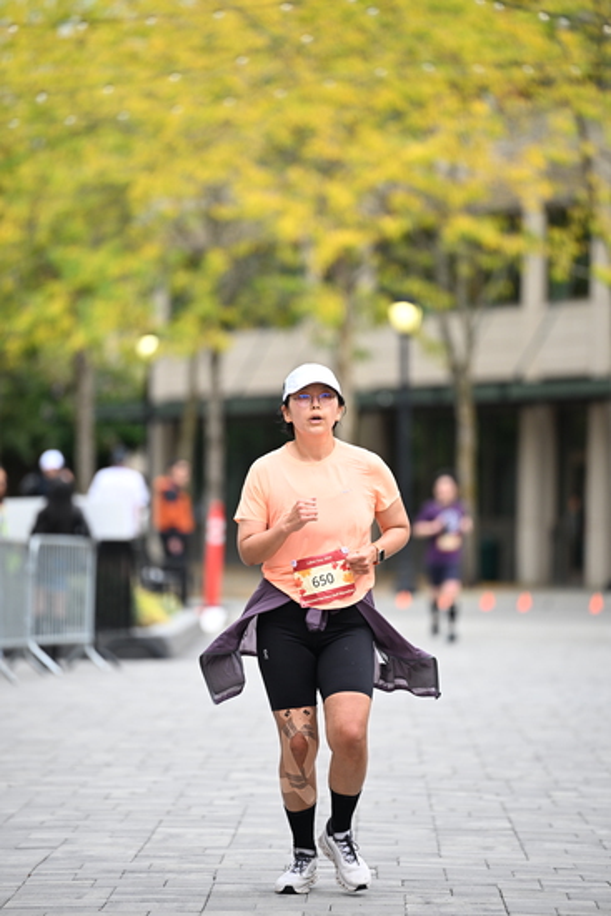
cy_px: 458
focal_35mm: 200
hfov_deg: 6.9
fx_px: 5088
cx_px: 306
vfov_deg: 10.3
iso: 640
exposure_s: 1/1600
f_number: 2.8
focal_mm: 200
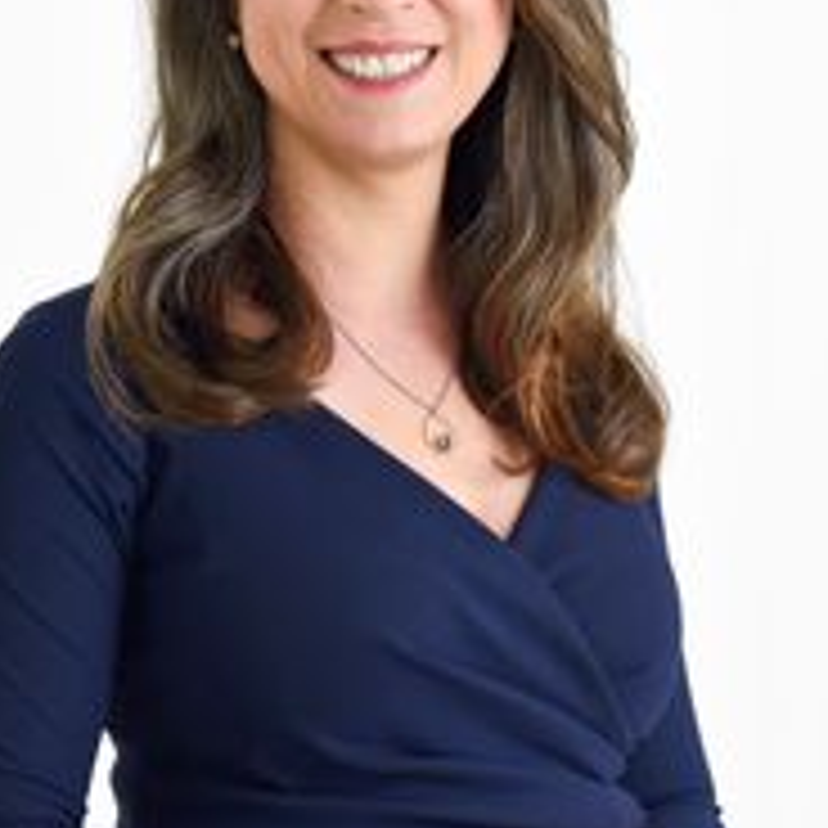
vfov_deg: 8.7
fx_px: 5439
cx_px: 666
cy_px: 387
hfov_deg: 8.7
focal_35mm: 201
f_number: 4.5
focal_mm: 85
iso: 500
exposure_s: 1/160
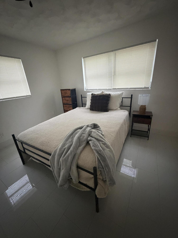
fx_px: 96
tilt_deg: -20.4
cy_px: 119
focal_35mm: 14
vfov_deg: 102.1
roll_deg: +3.9
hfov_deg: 85.7
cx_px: 89
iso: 1000
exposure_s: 1/40
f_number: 2.2
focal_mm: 2.22
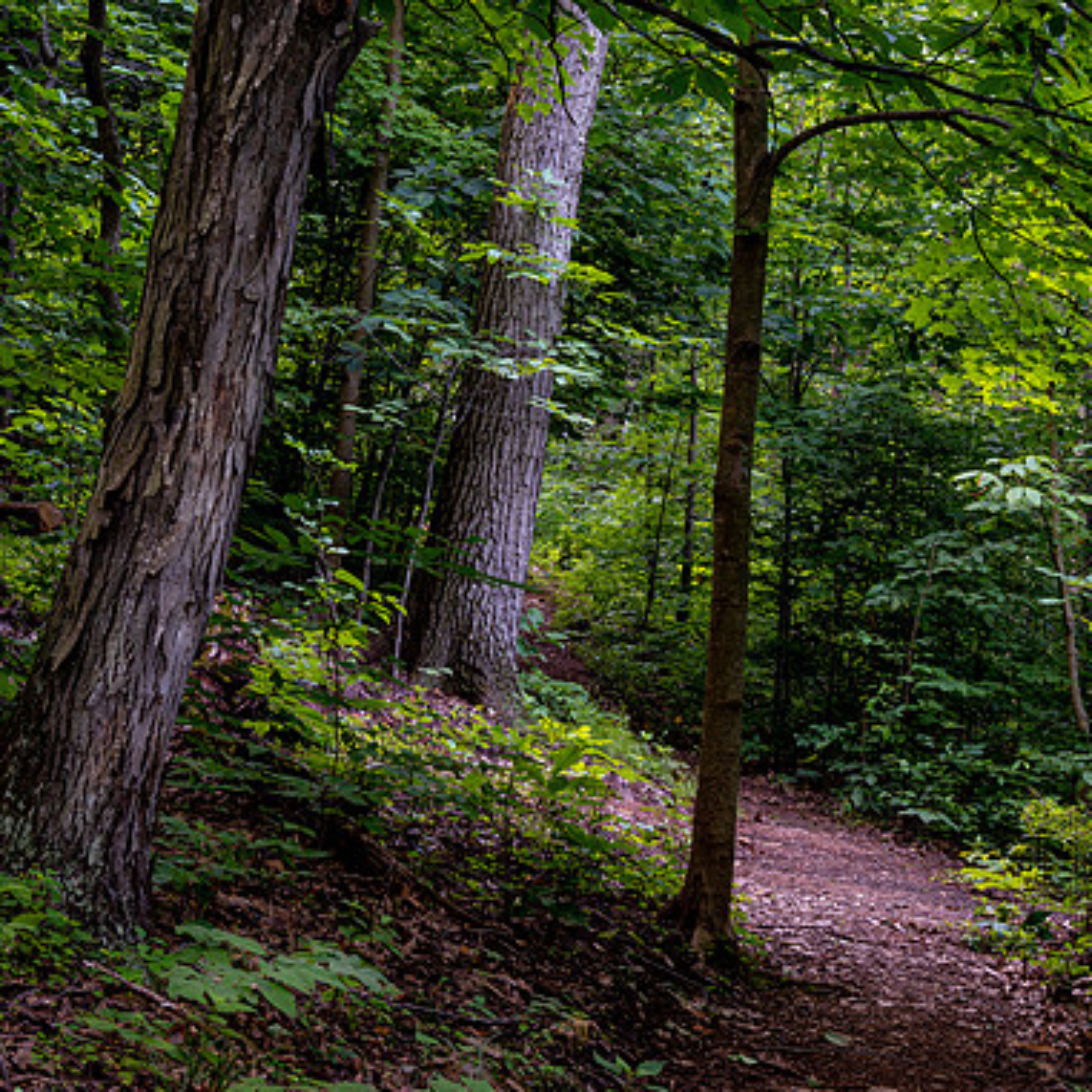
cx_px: 676
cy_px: 543
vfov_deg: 17.9
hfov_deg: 17.9
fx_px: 3462
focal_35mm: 97
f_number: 11
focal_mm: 50
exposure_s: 1
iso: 100
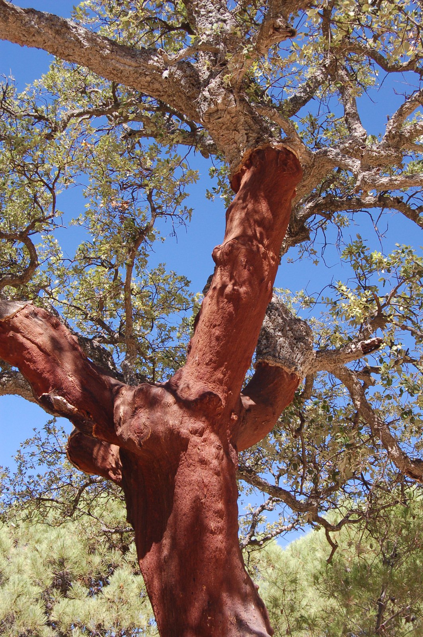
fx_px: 1007
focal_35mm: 57
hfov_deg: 23.7
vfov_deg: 35.1
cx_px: 212
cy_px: 318
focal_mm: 38
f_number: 8
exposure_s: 1/80
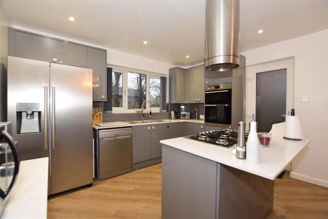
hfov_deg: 100.4
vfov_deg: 77.3
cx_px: 164
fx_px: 137
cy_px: 110
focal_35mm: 15
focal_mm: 10
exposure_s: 1/25
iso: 400
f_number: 5.6
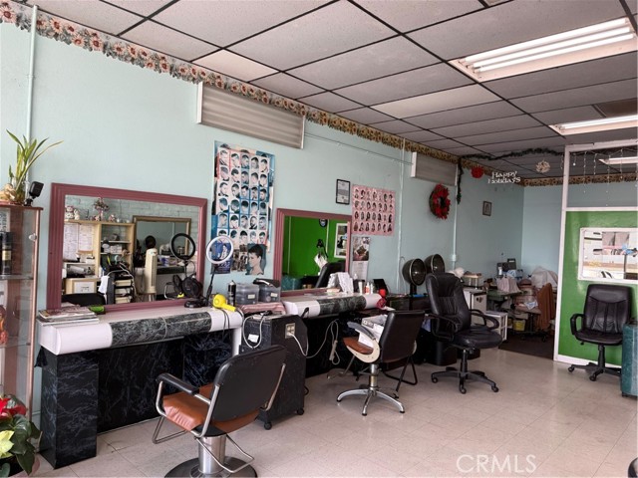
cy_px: 239
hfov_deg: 71.6
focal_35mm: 24
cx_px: 319
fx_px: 442
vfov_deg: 56.8
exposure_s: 1/132
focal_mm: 6.76
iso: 50
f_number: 1.78
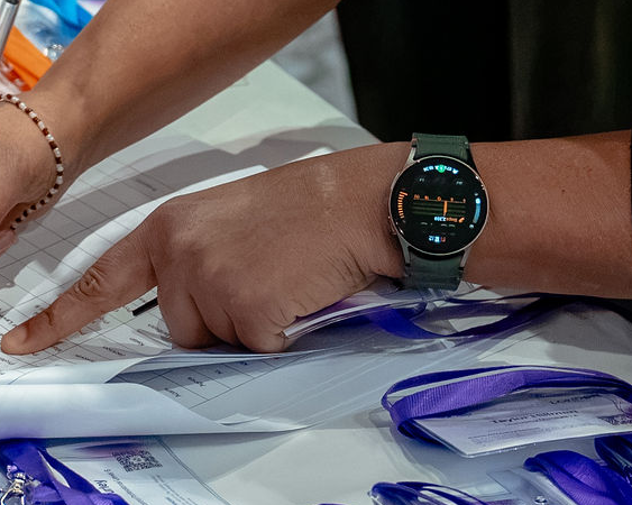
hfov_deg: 7.5
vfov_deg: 5.9
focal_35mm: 258
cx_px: 145
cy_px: -246
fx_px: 4824
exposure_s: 1/250
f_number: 2.8
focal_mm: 43
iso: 2000
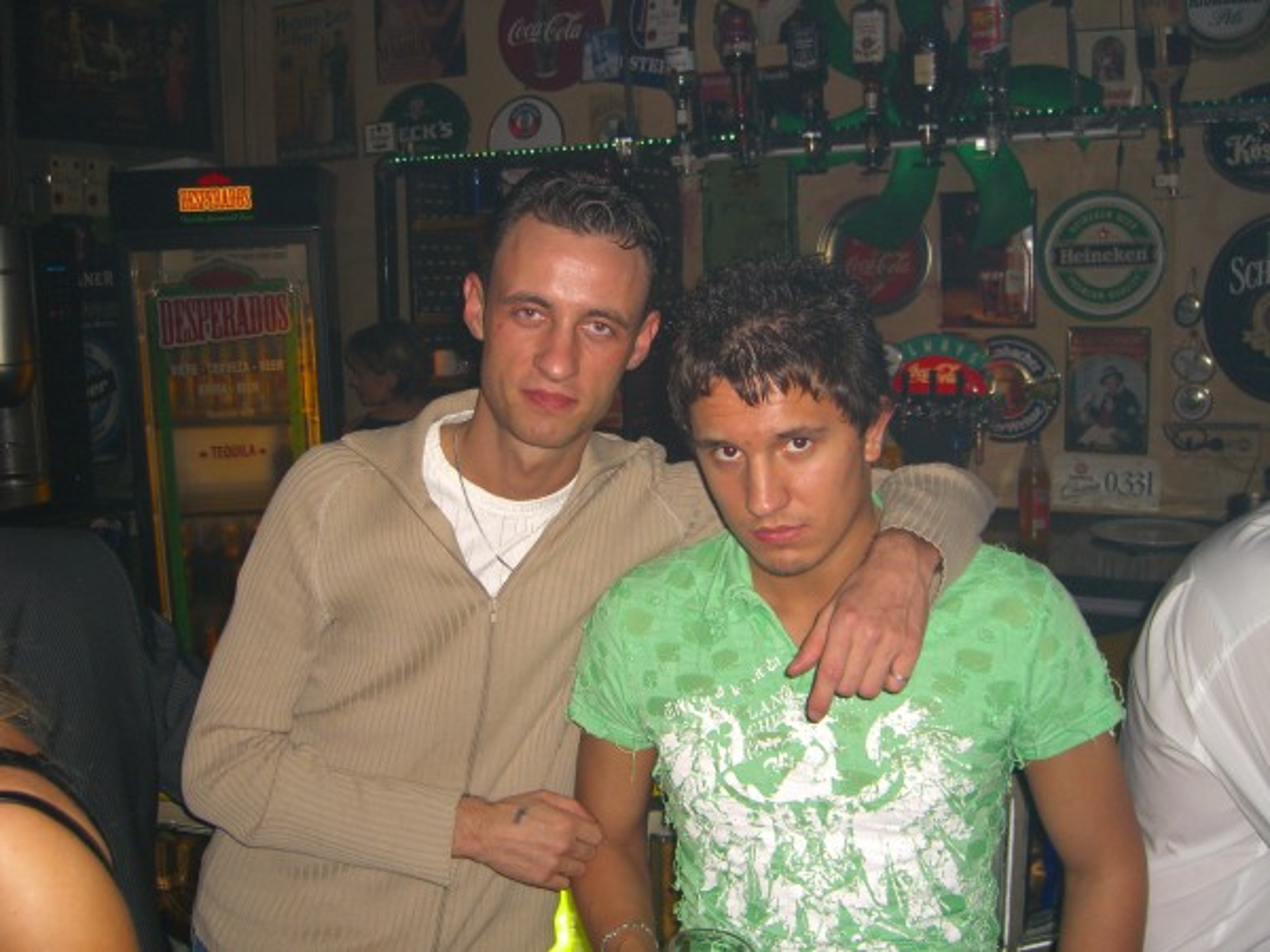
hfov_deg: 49.0
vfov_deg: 37.7
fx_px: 1394
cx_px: 635
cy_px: 476
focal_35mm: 38
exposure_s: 1/60
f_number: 2.8
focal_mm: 7.9
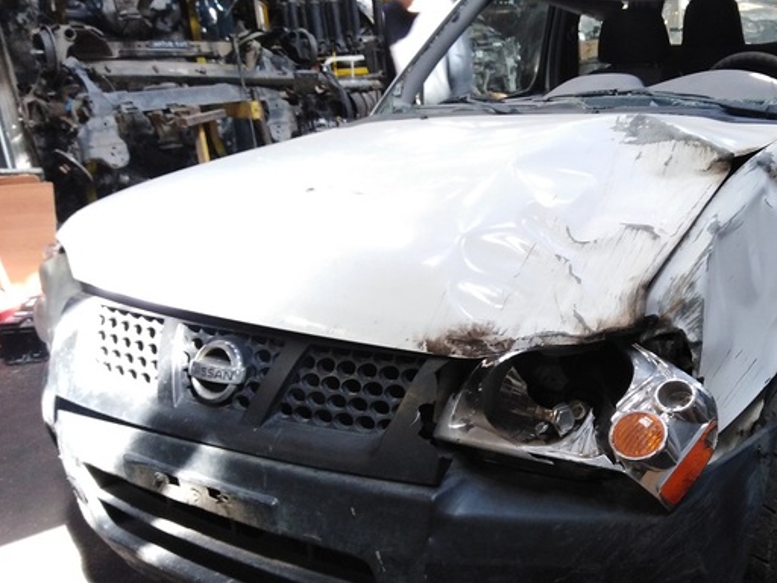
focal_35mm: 37
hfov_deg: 49.0
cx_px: 539
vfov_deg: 38.6
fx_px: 831
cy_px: 328
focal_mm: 3.46
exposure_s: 1/30
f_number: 2.2
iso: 246
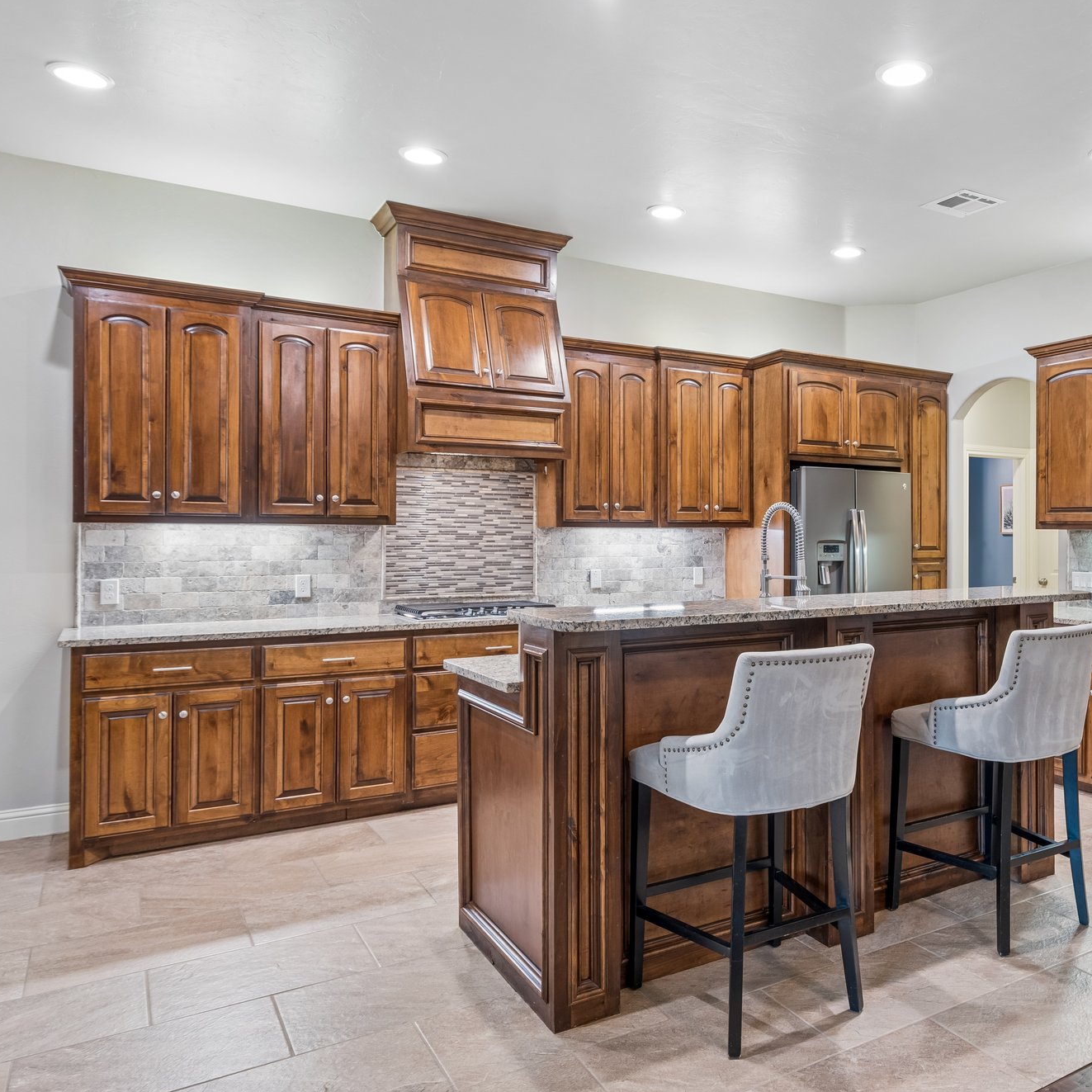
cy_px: 534
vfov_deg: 62.9
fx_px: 892
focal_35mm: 25
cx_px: 768
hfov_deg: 60.7
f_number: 8
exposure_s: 1/2.5
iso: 200
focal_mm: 19
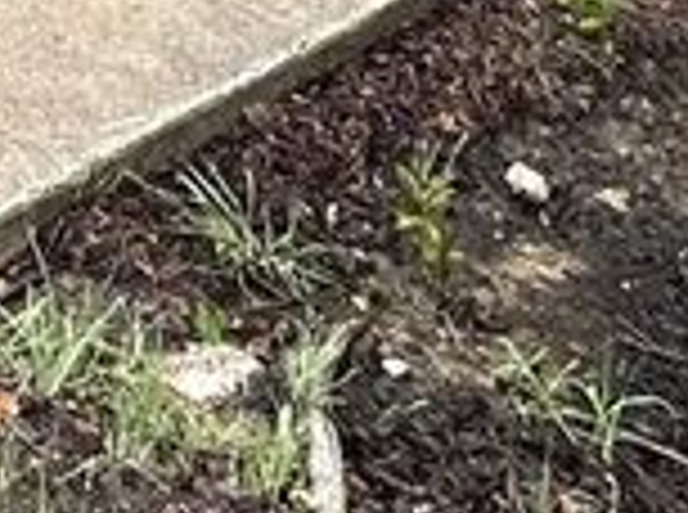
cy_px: -1044
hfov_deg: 18.5
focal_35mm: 94
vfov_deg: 10.6
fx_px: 1864
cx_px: -351
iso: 40
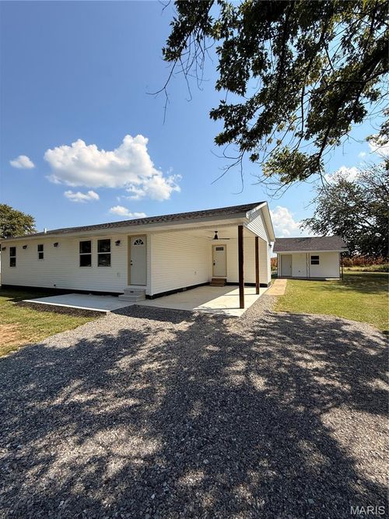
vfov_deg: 102.1
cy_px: 260
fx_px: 210
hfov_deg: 85.7
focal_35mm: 14
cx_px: 194
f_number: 2.2
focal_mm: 2.22
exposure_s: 1/2410
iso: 50
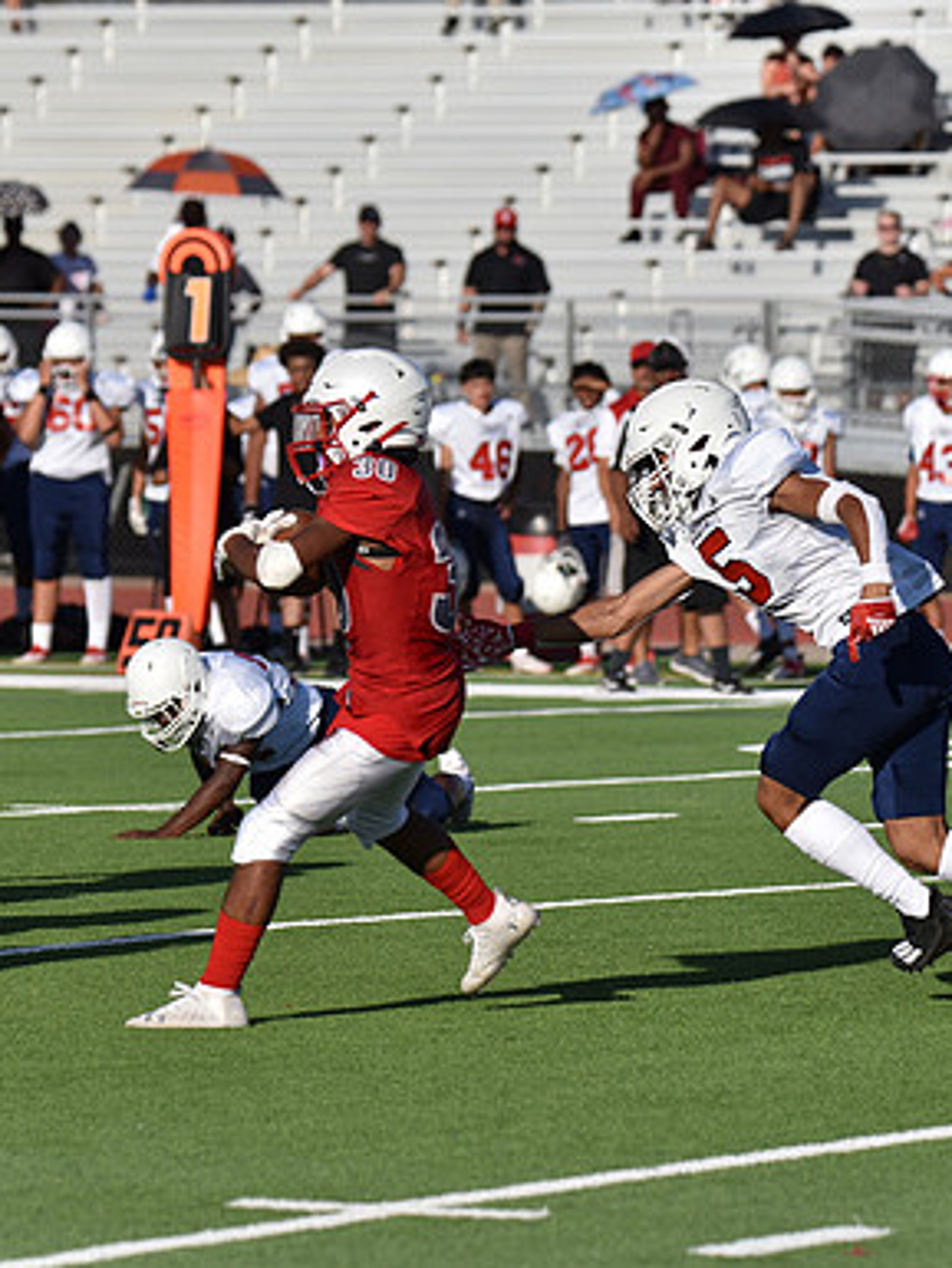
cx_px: 290
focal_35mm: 348
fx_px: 12754
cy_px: 634
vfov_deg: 5.7
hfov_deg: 4.3
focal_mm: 240
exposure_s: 1/4000
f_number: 5.6
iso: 450
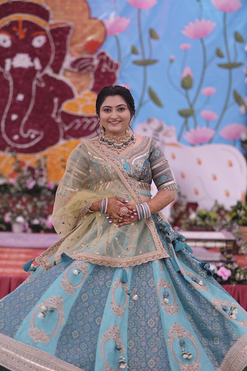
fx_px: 1194
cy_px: 216
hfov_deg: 11.8
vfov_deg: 17.6
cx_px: 114
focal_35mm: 116
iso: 80
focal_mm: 85
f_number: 1.8
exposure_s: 1/400
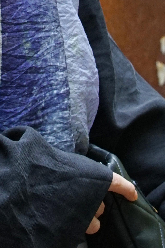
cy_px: -133
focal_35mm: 349
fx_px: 2398
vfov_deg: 5.8
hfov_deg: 3.9
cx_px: -94
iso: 640
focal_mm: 90
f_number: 6.3
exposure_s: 1/100
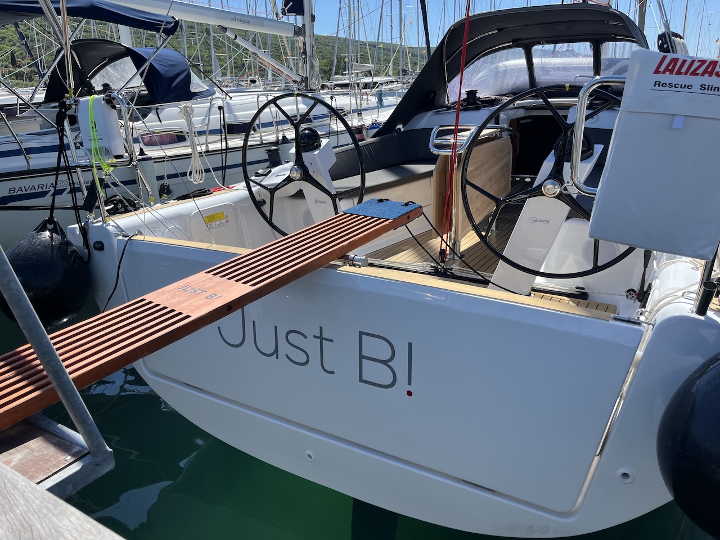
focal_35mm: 26
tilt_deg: -15.8
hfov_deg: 67.3
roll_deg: +0.2
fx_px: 541
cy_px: 270
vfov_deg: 53.1
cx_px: 360
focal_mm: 5.1
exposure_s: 1/2463
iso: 50
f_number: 1.6
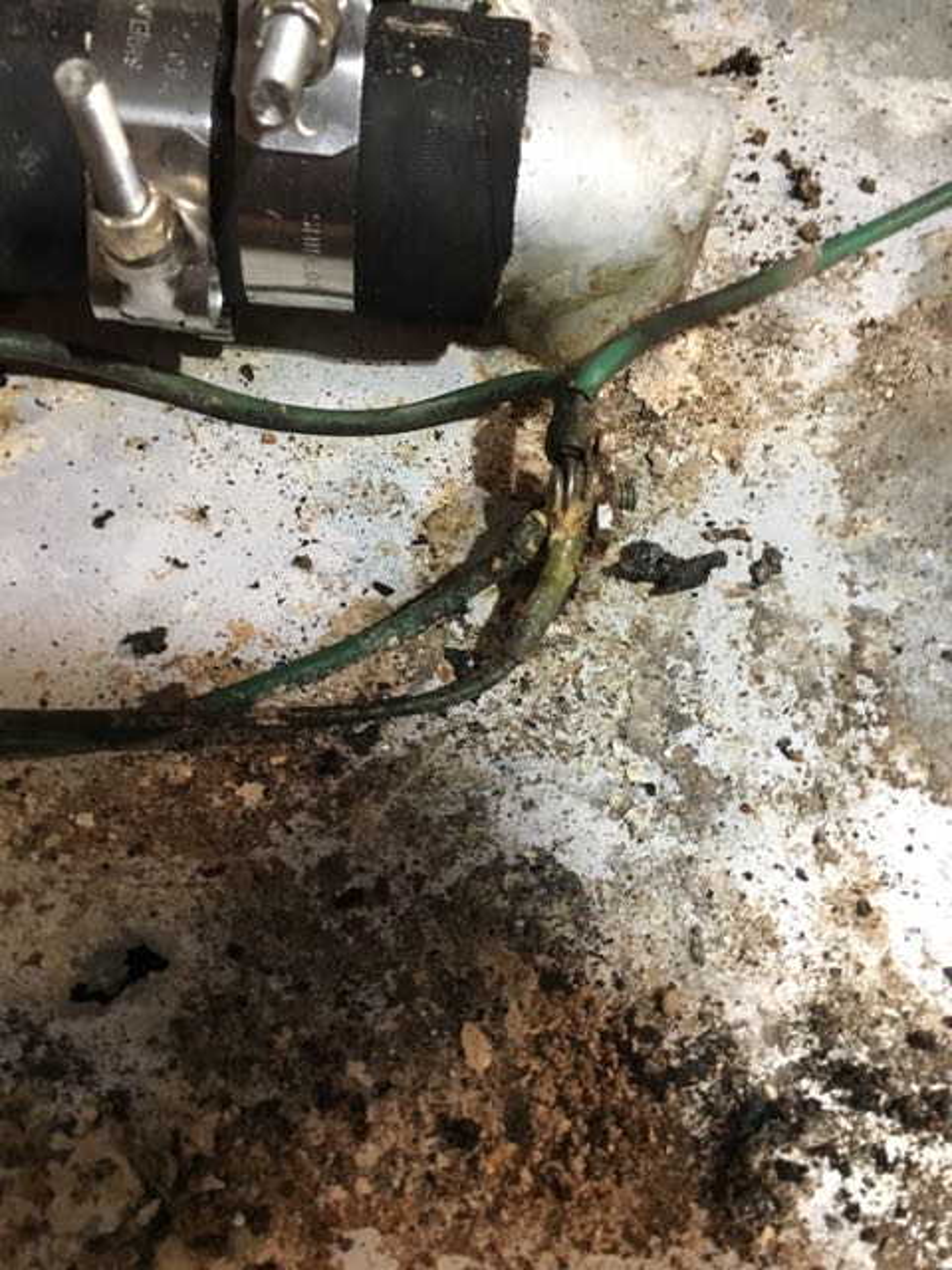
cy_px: 635
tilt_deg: -57.4
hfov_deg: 48.2
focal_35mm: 29
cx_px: 476
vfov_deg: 61.7
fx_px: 1063
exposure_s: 1/24
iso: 200
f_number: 2.2
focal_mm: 4.15
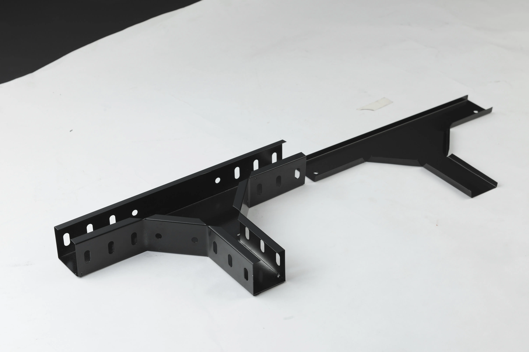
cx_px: 264
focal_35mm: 70
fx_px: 1029
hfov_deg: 28.8
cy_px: 176
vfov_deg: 19.5
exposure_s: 1/125
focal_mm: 70
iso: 100
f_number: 11
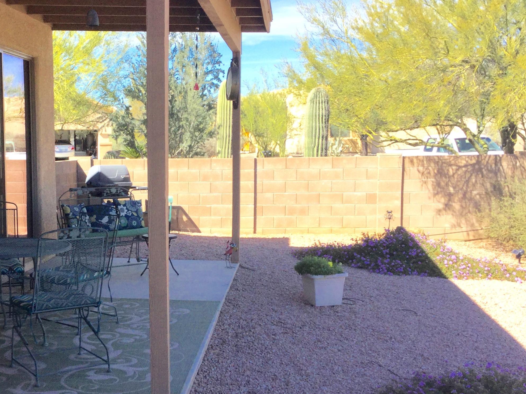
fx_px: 714
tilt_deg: -10.9
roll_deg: +0.7
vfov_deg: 30.9
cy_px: 207
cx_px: 155
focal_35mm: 47
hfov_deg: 39.7
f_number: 2.4
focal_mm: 3.3
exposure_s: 1/604
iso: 25
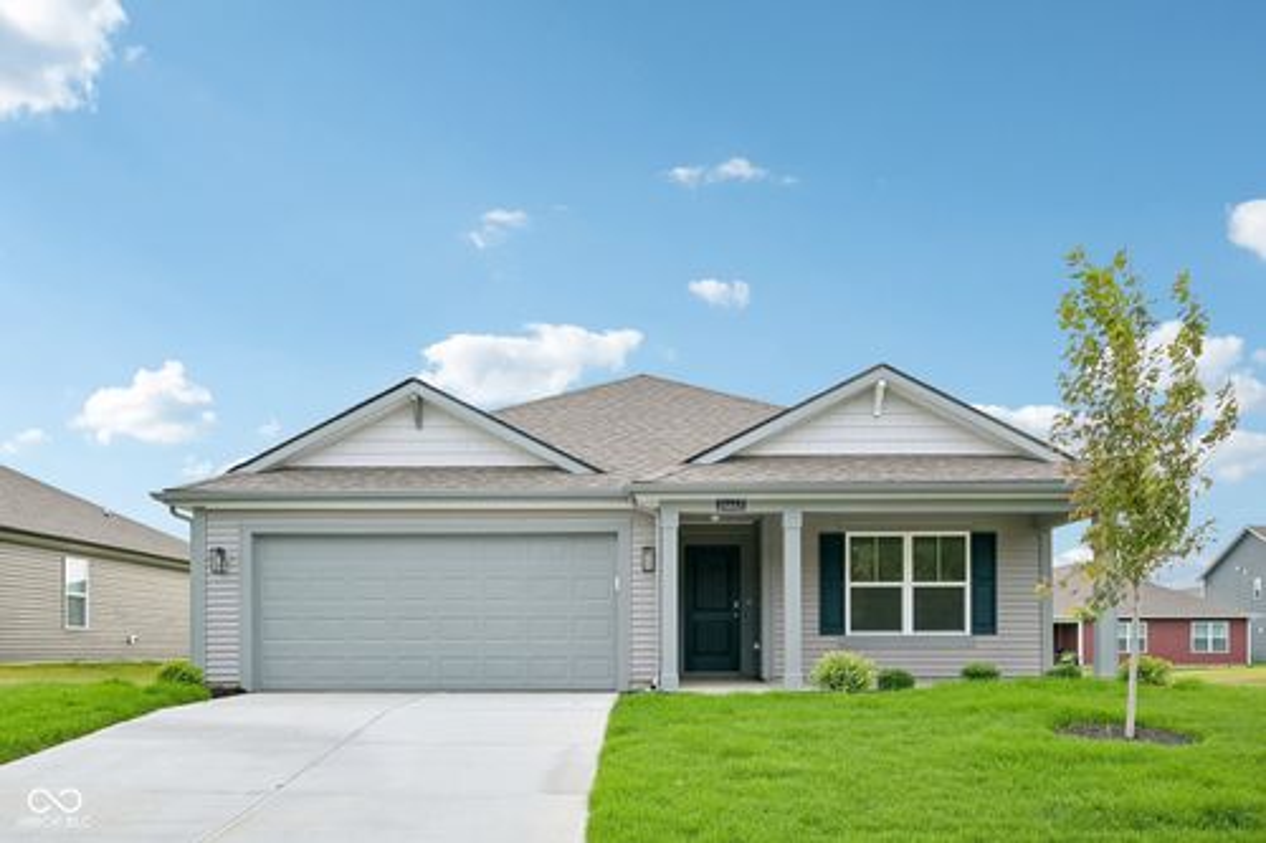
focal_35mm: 27
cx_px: 633
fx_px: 949
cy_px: 422
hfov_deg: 67.4
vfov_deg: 47.9
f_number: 8
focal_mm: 27
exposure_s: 1/250
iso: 100
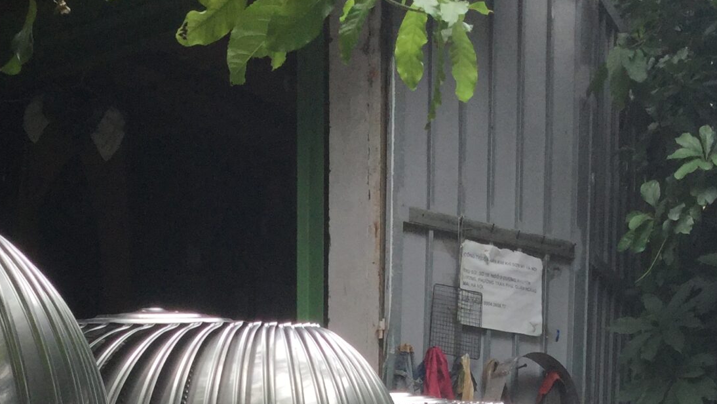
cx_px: 263
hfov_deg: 26.7
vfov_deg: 13.0
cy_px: 837
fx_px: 1502
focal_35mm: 79
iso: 25
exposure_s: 1/379
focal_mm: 3.3
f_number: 2.4
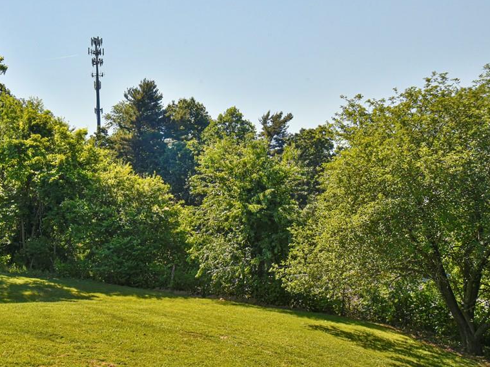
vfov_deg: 32.8
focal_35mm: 44
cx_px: 153
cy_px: 208
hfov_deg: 42.2
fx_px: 623
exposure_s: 1/500
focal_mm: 32
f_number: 11
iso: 1600
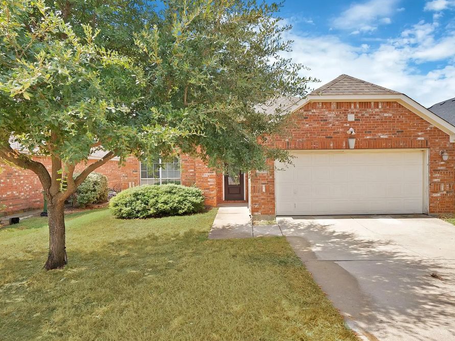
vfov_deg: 66.0
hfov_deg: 81.6
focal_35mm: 20
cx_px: 245
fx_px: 263
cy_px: 174
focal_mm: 18
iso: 640
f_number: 9
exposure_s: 1/160
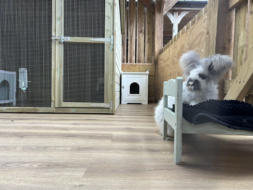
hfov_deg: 67.3
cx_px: 126
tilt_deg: -0.1
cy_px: 95
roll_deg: -0.6
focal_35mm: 26
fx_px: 190
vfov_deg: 53.1
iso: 64
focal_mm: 5.7
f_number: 1.5
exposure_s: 1/100
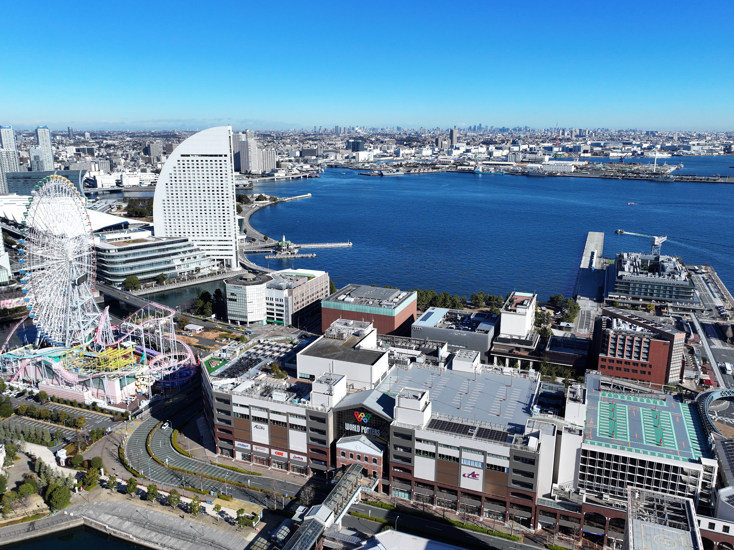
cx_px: 367
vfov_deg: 56.8
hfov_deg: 71.6
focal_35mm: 24
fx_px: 509
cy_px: 275
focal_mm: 12.29
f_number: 2.8
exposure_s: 1/2500
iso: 100
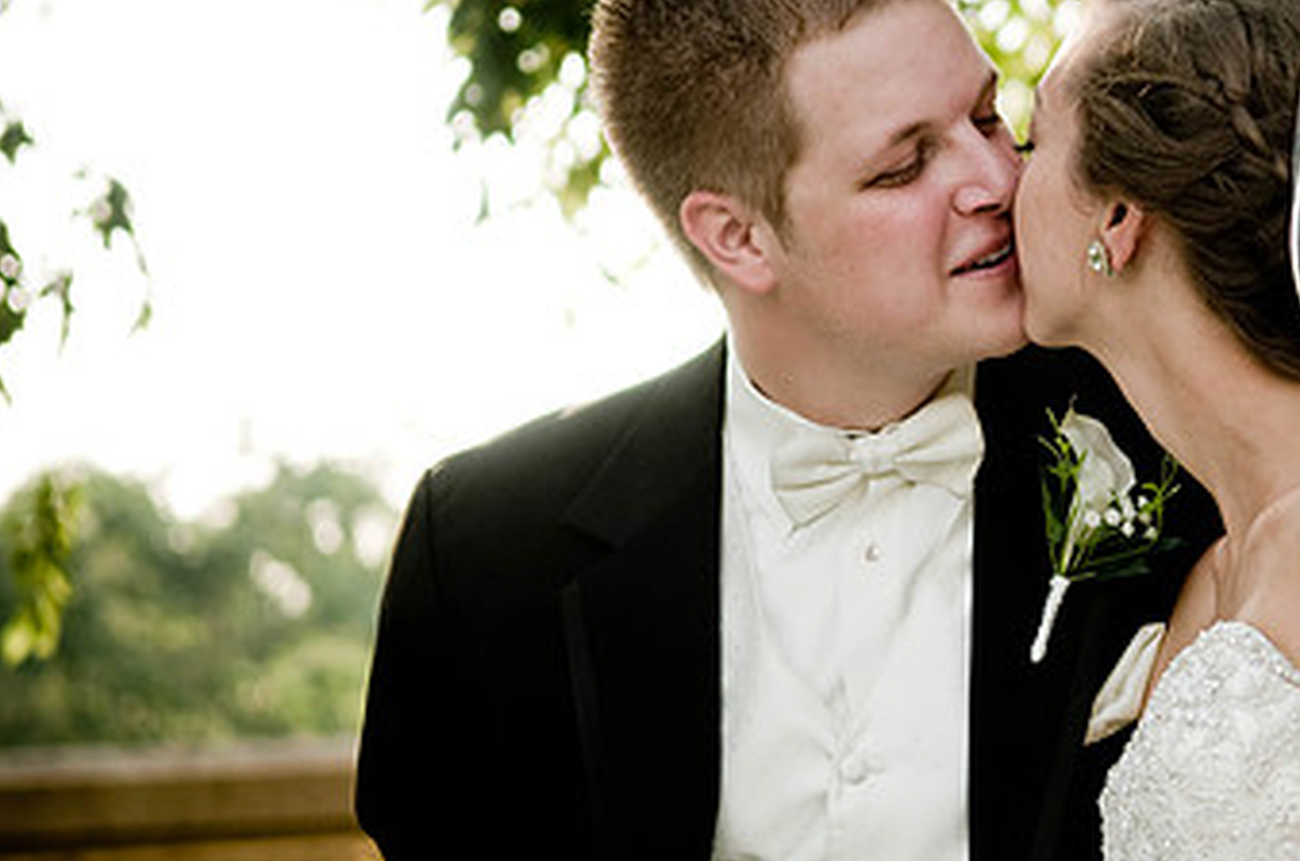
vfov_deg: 10.2
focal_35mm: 134
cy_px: 463
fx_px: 4830
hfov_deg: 15.2
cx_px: 1077
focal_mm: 52
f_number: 2.8
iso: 200
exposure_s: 1/500
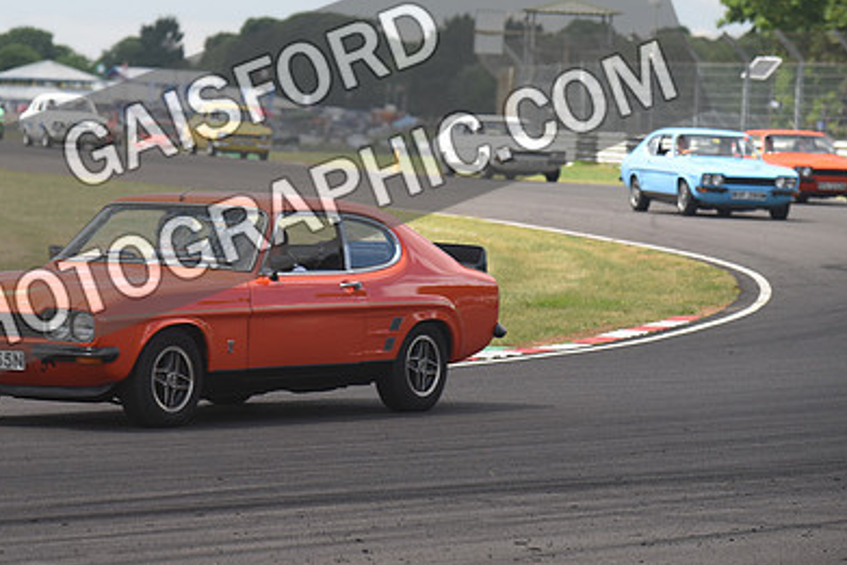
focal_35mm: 230
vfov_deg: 6.0
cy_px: 150
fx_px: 5413
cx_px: 271
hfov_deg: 8.9
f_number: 5.6
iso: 450
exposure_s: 1/640
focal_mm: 155
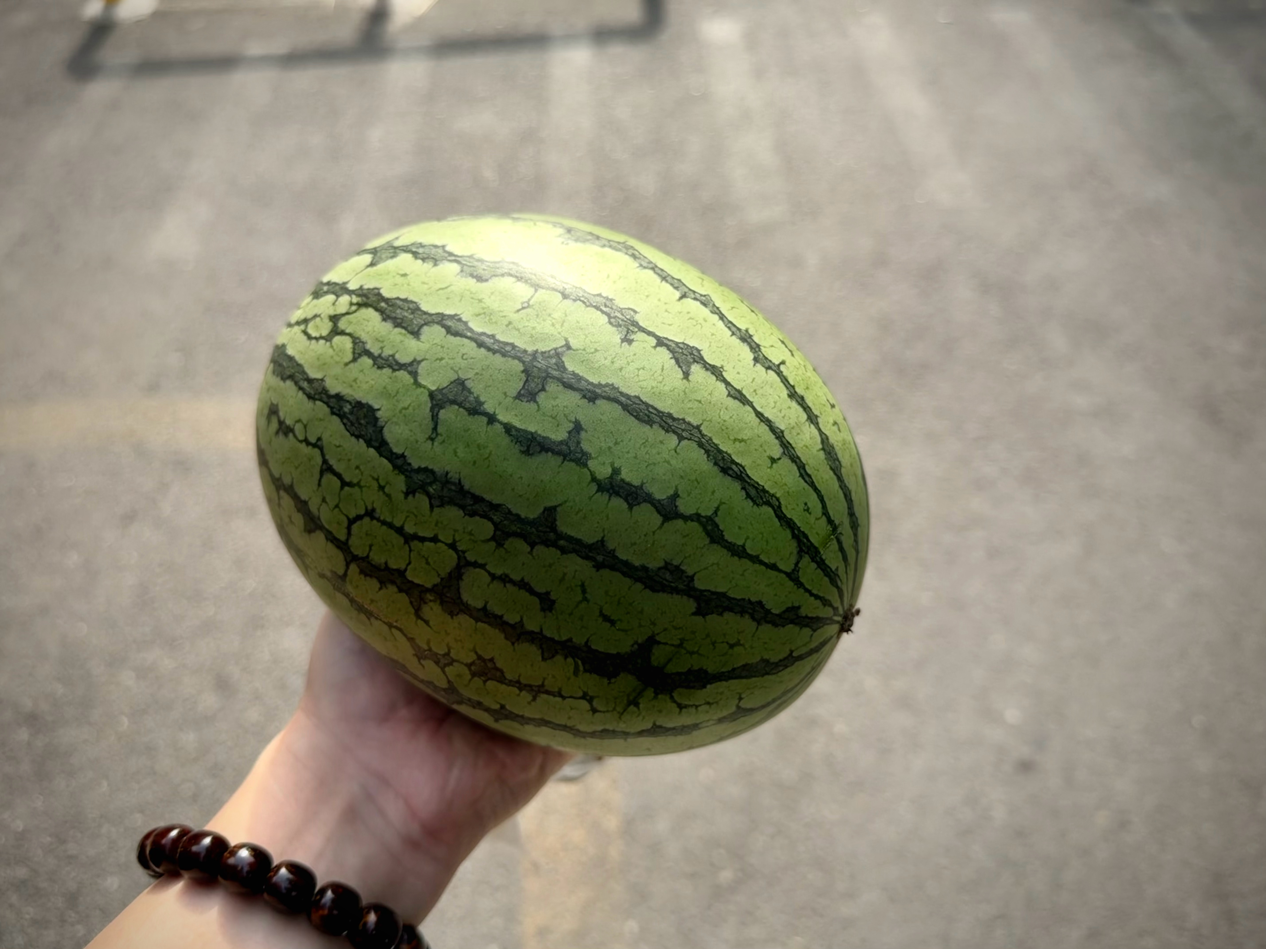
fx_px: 878
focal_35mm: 24
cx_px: 633
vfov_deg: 56.8
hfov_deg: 71.6
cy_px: 474
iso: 80
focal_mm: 6.76
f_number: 1.78
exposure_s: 1/1060
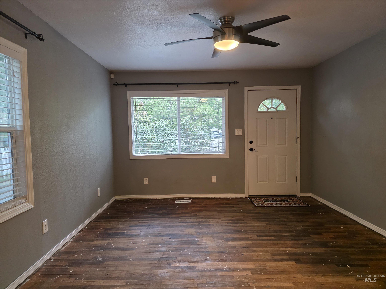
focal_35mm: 23
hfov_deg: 73.9
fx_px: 256
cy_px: 144
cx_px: 193
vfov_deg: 58.9
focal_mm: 6.3
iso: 800
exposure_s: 1/120
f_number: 1.7
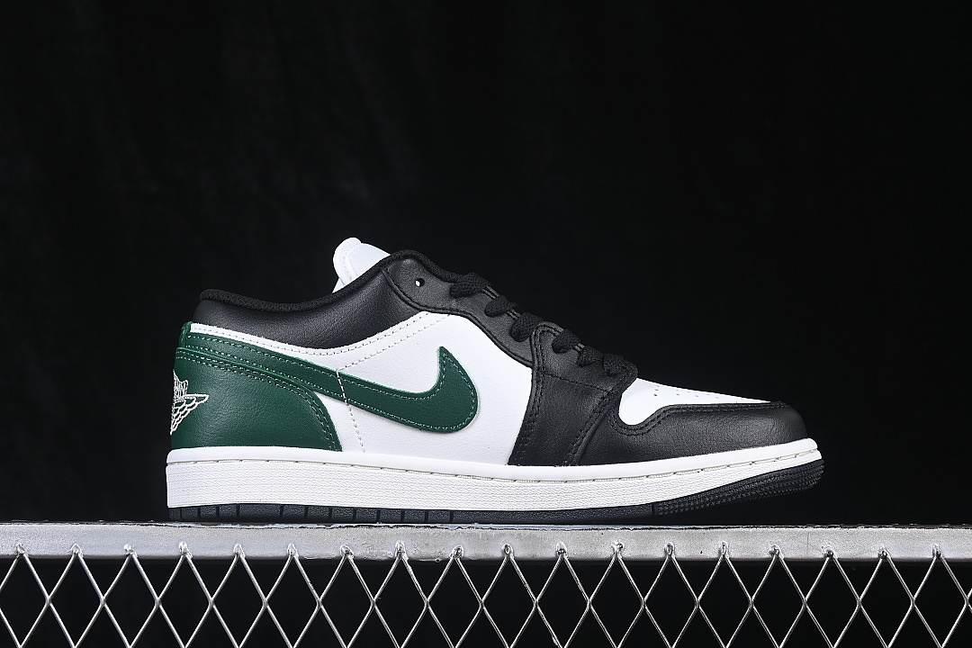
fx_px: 2025
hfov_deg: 27.0
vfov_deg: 18.2
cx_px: 486
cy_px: 324
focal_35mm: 75
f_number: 7.1
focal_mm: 50
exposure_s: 1/80
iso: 160
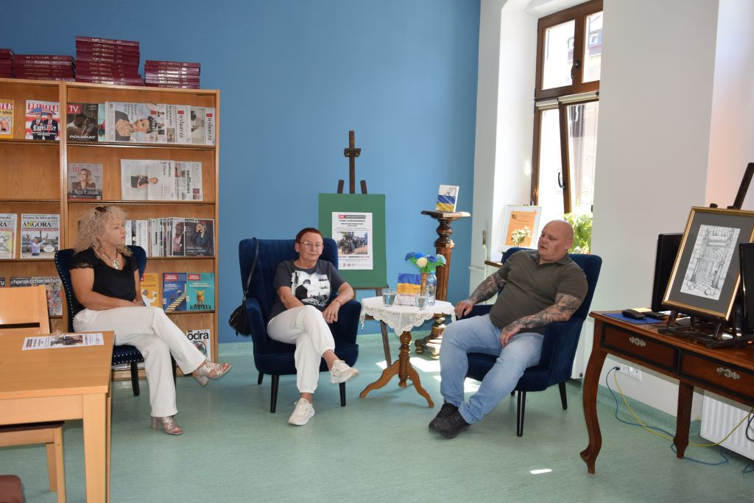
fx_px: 691
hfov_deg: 57.2
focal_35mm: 33
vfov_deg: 40.0
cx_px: 377
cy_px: 252
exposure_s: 1/125
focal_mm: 22
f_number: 5.6
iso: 560
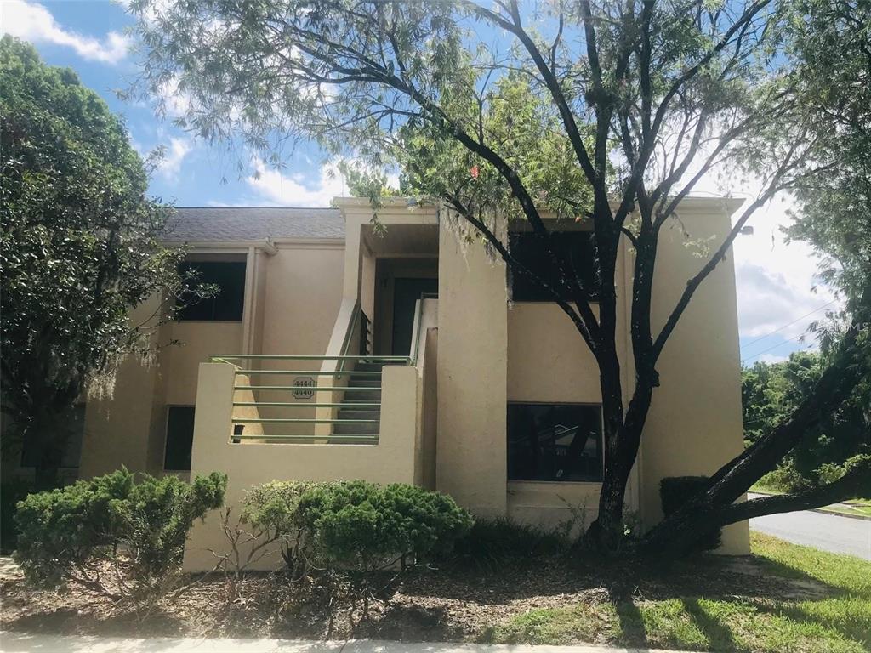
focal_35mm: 28
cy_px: 326
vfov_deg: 49.7
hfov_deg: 63.4
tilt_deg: +9.3
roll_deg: -1.6
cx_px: 436
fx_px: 705
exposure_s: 1/2519
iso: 20
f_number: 1.8
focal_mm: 3.99
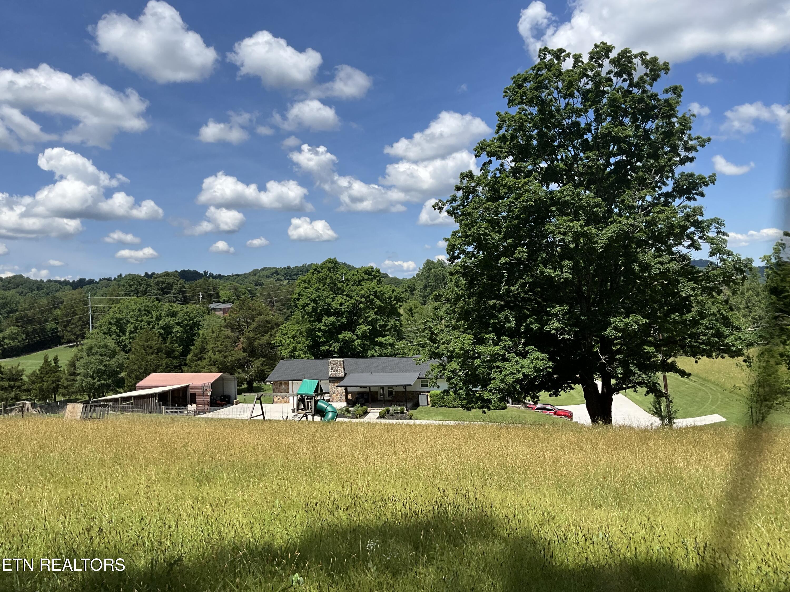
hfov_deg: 61.7
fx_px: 662
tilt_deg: +0.3
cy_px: 296
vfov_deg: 48.2
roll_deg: +2.6
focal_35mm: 29
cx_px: 395
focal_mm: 3
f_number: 1.8
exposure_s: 1/2058
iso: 25
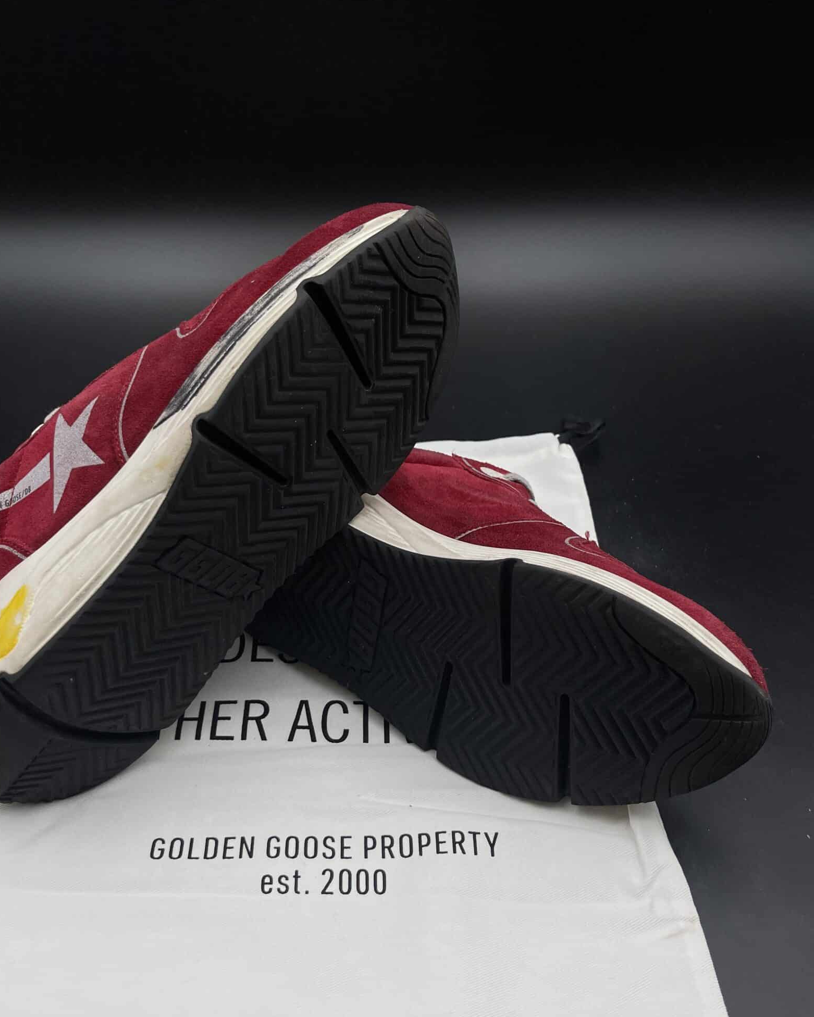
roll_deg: +0.4
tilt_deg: -40.5
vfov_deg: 55.5
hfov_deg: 45.7
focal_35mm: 32
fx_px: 963
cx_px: 360
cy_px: 572
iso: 50
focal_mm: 5.1
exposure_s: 1/1912
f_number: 1.6
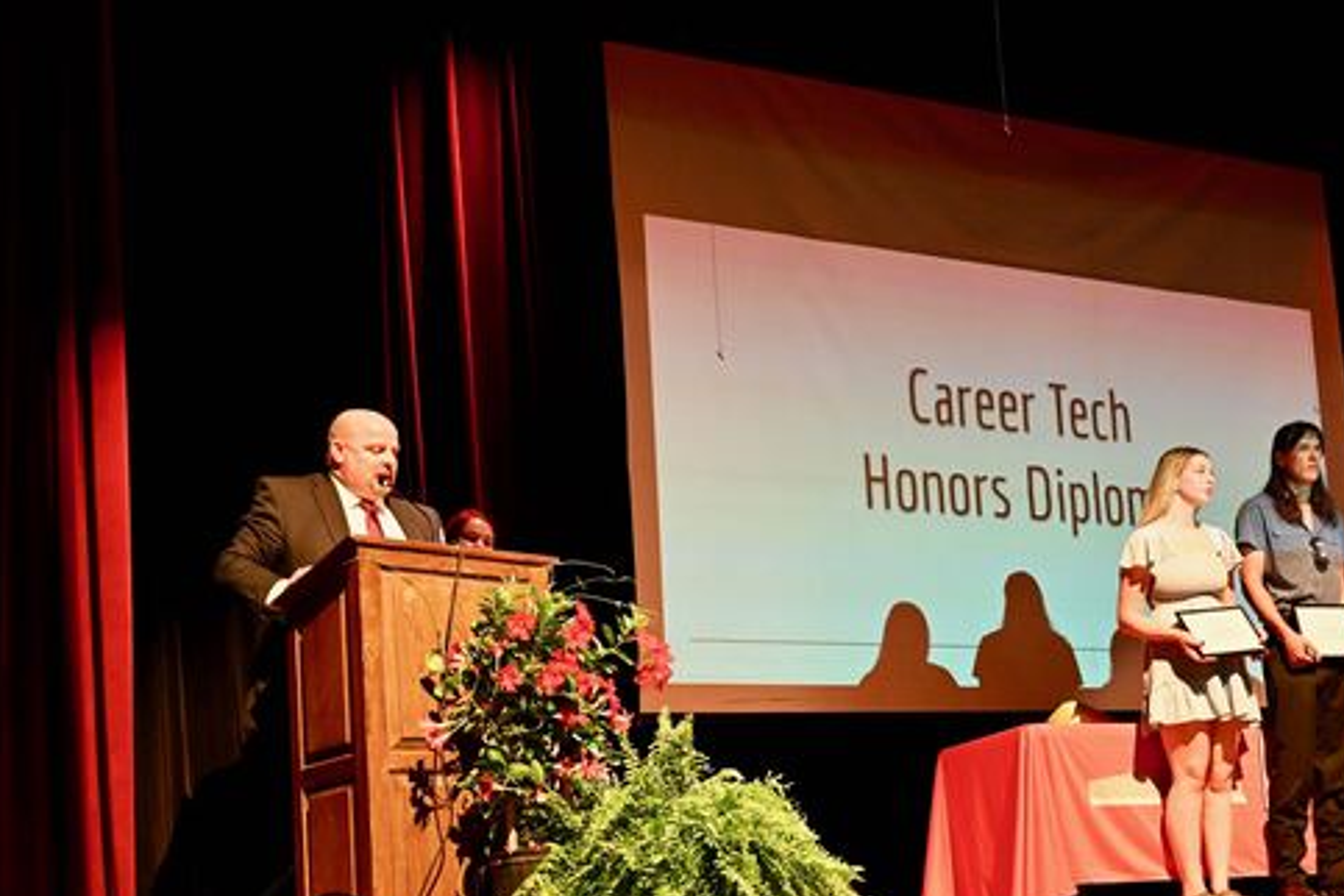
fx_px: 1792
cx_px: 1027
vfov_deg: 27.4
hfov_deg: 39.9
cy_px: 739
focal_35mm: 48
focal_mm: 29
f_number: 4.5
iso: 3200
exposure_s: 1/100
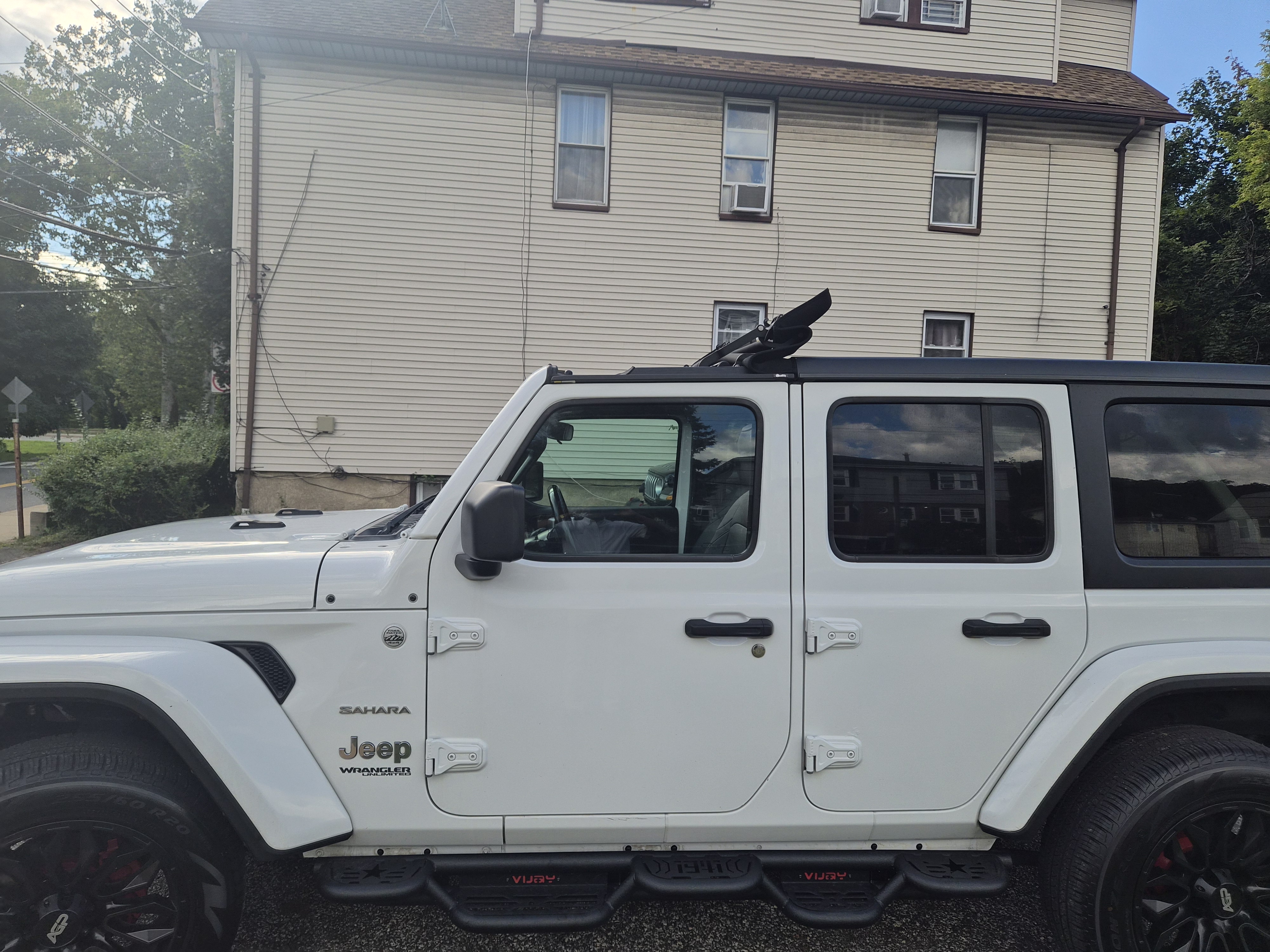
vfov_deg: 58.9
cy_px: 476
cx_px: 635
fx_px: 844
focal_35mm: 23
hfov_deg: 73.9
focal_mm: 5.4
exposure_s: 1/2088
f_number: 1.8
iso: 80
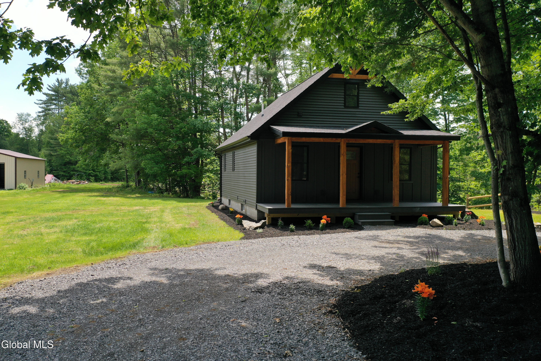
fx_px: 421
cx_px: 270
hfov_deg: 65.5
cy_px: 180
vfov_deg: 46.4
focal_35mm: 28
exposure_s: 1/40
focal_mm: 10.26
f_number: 3.2
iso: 100
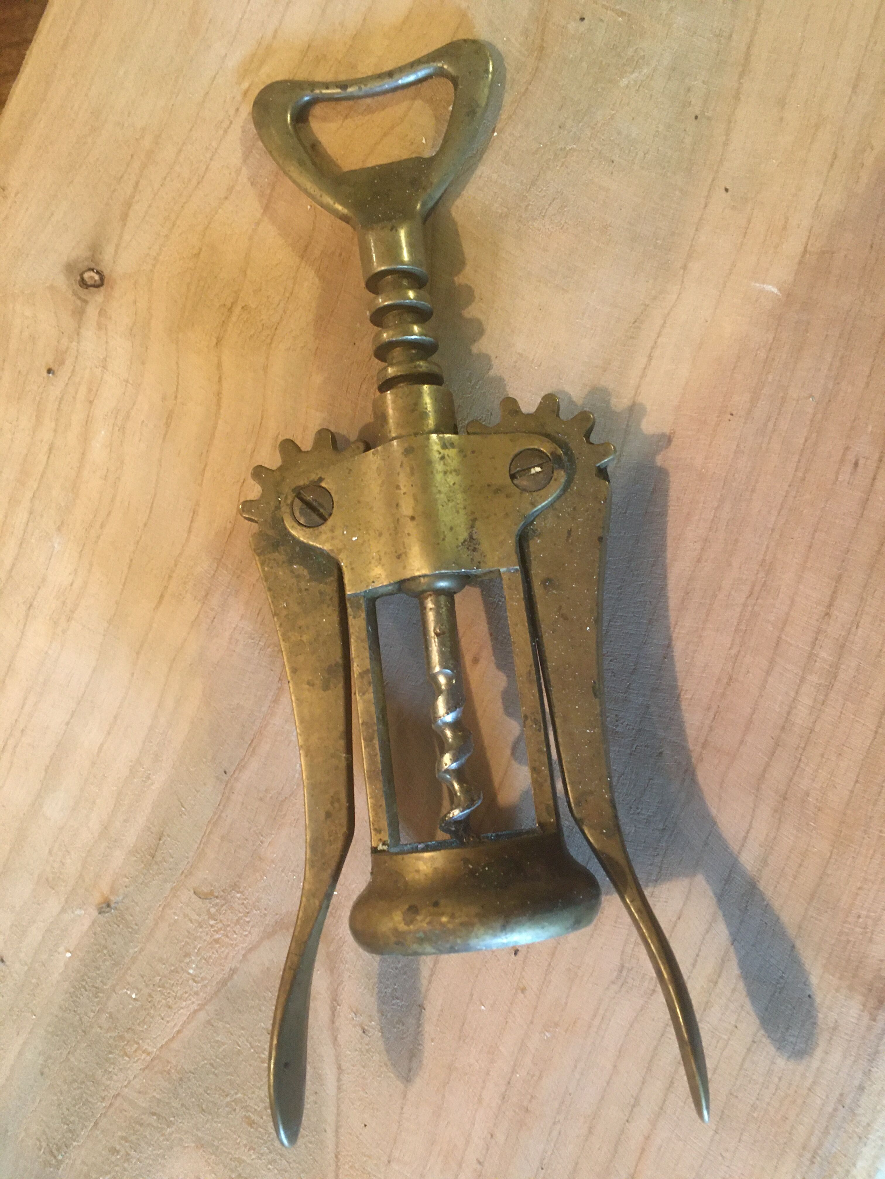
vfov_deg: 61.7
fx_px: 989
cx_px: 442
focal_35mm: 29
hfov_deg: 48.2
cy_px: 590
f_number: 2.2
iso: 200
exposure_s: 1/20
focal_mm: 4.15
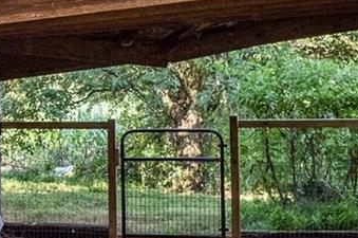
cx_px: -227
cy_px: 19
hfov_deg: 14.1
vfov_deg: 10.2
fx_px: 1321
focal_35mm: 133
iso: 100
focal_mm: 8.38
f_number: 2.8
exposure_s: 1/350
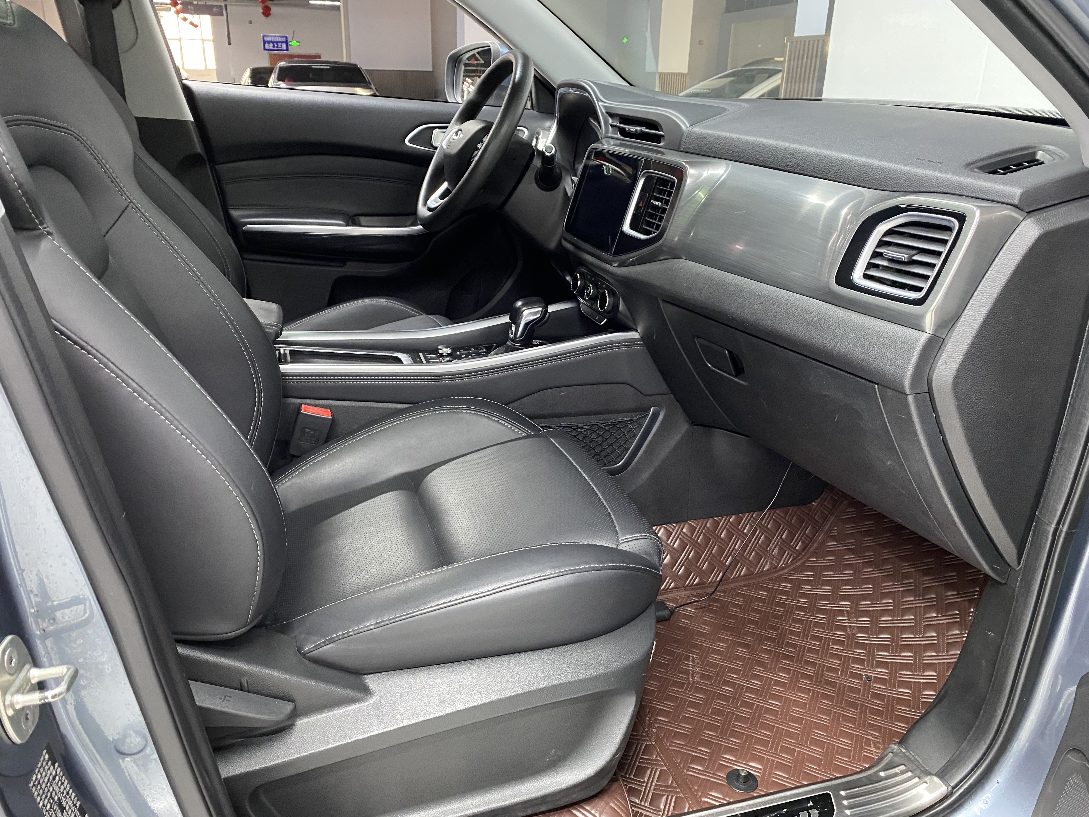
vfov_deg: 53.1
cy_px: 408
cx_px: 544
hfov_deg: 67.3
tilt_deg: -20.7
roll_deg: -1.2
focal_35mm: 26
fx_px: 818
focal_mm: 4.25
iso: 500
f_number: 1.8
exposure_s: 1/33
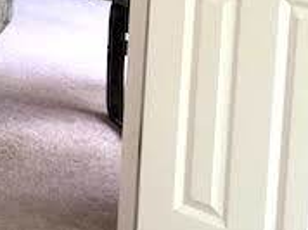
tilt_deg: -6.2
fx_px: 1208
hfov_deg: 12.1
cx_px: -396
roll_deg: -0.5
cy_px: -111
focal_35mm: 136
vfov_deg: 10.5
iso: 40
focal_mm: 3.99
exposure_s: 1/20
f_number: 1.8
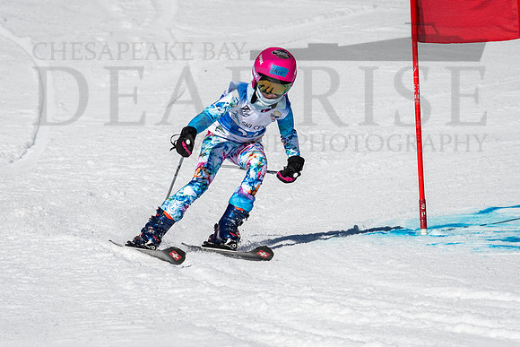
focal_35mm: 794
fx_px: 11476
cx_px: 225
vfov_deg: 1.7
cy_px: 153
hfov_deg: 2.6
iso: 200
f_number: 8
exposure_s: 1/2000
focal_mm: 400
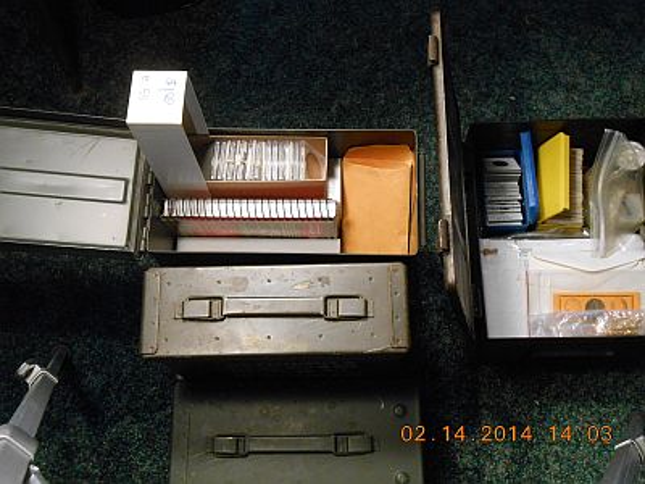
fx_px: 820
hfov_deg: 42.9
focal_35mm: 44
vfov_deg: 32.9
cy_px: 242
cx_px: 322
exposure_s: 1/30
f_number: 4.5
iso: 500
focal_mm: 7.8
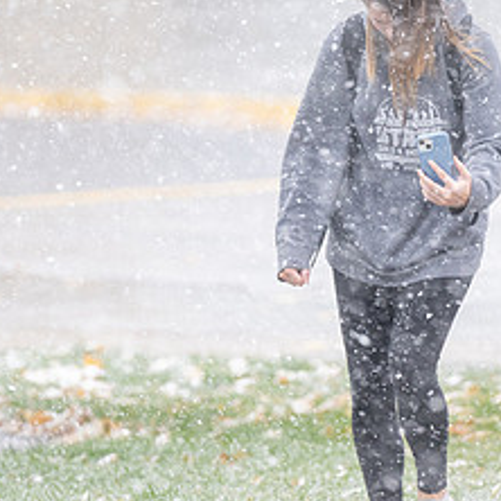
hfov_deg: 3.2
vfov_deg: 3.2
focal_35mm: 556
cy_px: 164
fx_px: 9104
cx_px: 438
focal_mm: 200
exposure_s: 1/500
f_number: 2.8
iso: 800
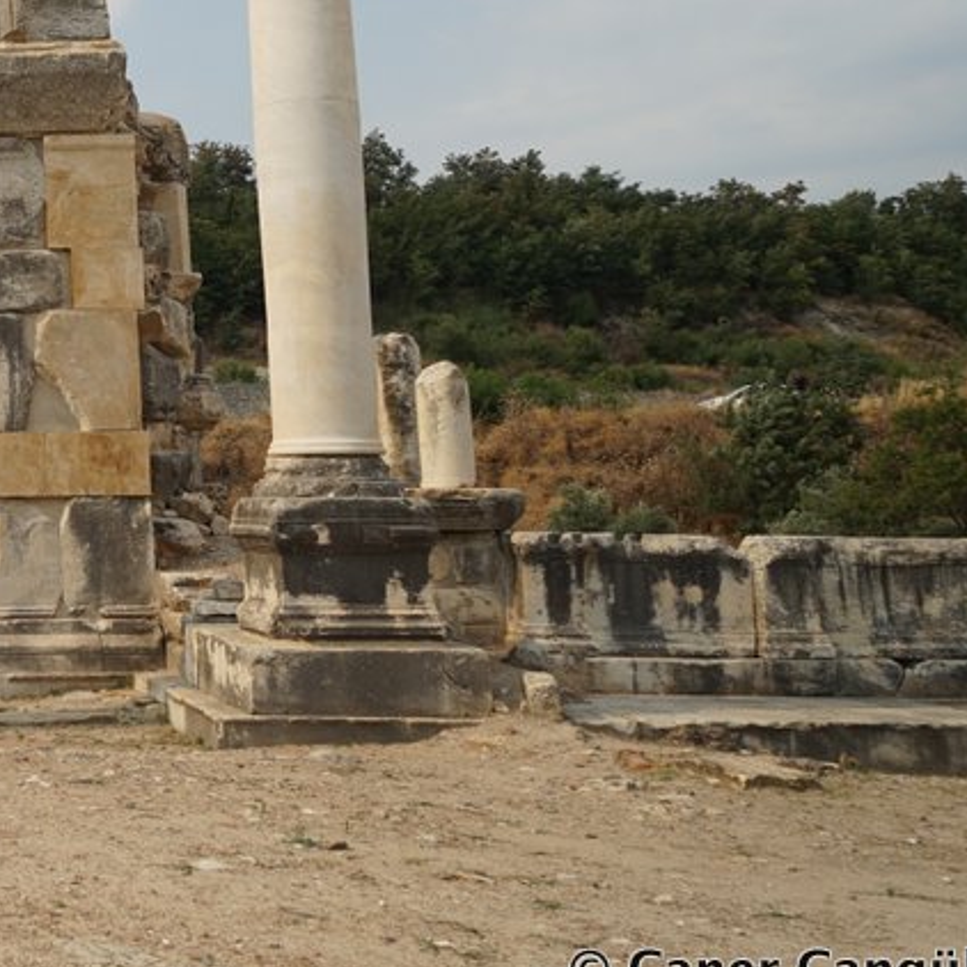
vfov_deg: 28.6
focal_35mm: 58
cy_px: 140
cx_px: -332
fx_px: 1833
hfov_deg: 25.1
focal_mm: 24
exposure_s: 1/400
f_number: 8
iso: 100
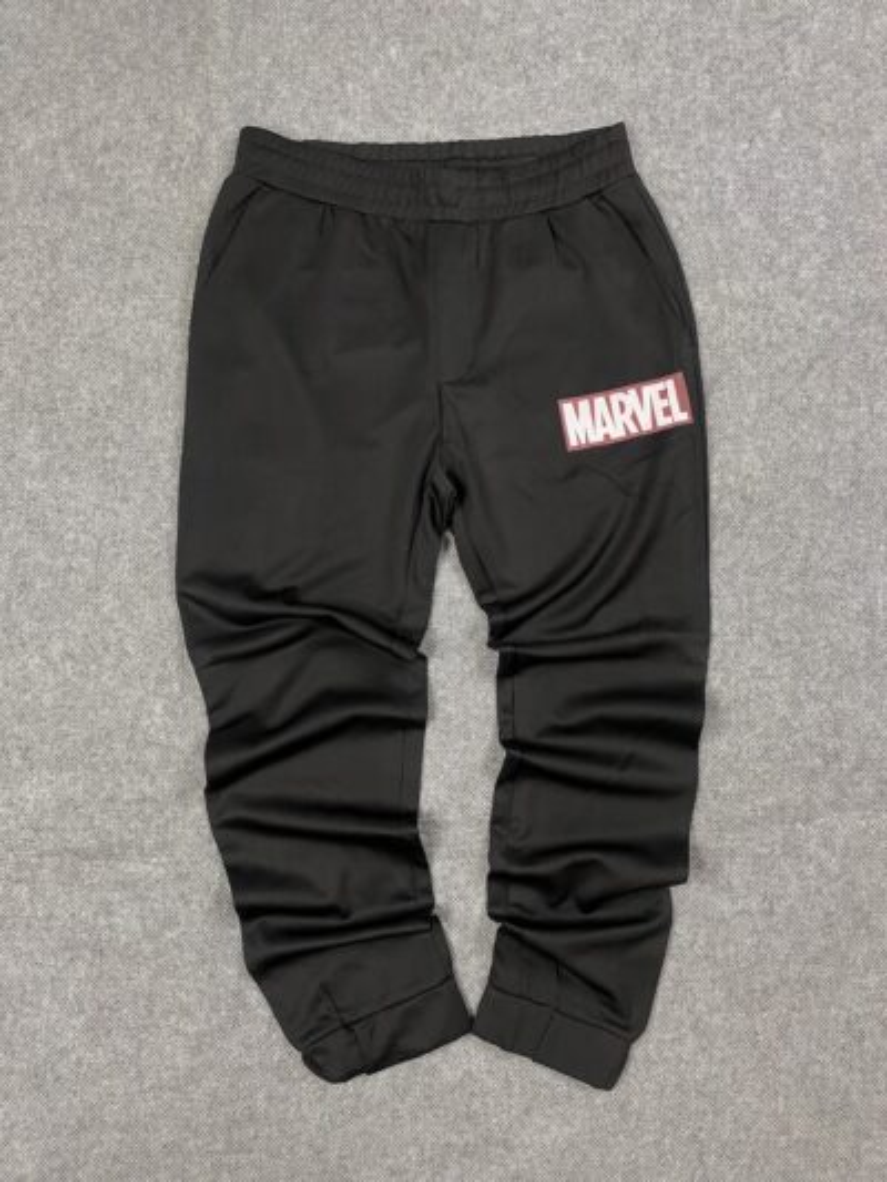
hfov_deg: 53.1
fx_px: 888
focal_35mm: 26
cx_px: 444
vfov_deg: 67.3
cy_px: 591
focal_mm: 4.25
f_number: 1.8
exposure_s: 1/50
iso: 80
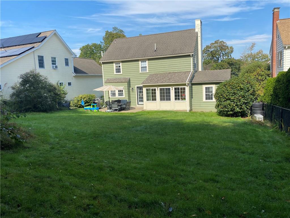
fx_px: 218
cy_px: 109
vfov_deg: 53.1
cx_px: 145
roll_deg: +3.0
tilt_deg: -6.9
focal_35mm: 26
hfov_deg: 67.3
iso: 32
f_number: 1.8
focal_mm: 4.25
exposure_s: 1/1701
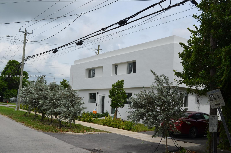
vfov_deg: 34.0
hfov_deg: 49.7
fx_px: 250
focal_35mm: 39
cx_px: 116
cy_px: 76
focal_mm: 26
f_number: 9
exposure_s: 1/320
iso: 100
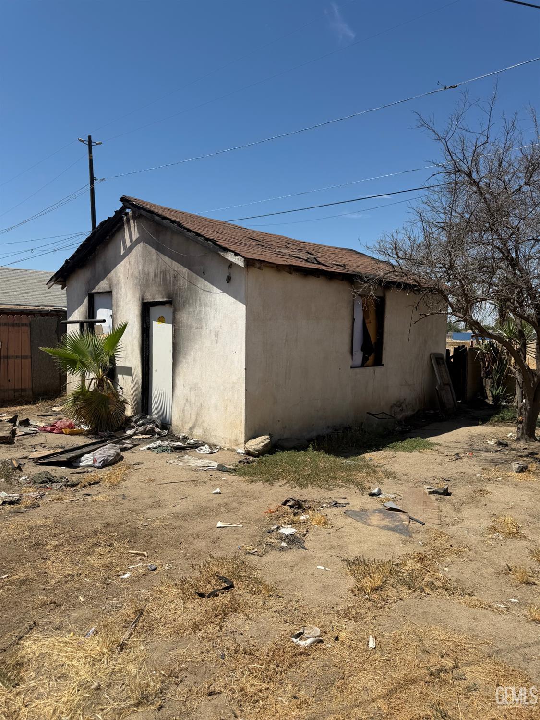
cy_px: 360
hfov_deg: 56.8
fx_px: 499
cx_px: 270
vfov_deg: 71.6
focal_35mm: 24
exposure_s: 1/6711
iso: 80
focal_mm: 6.76
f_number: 1.78
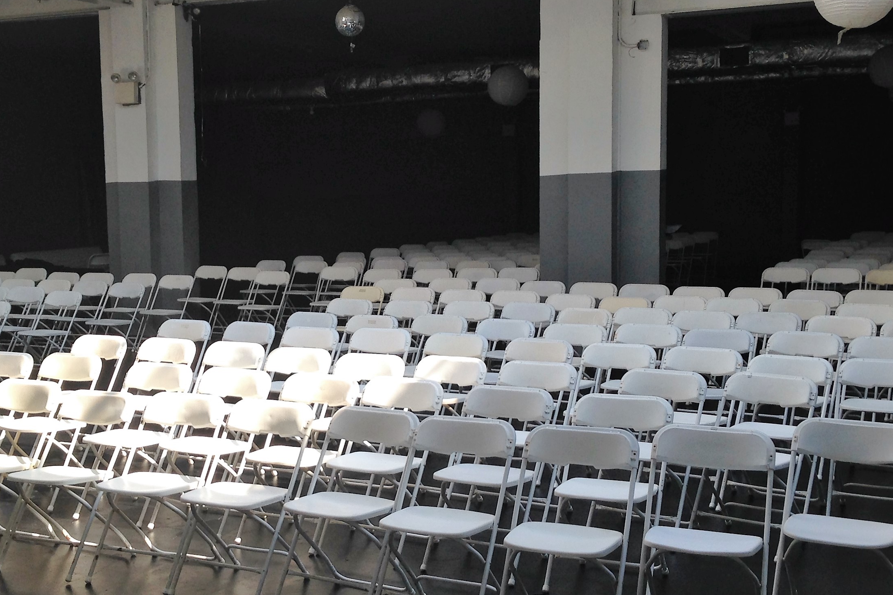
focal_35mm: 51
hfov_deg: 38.8
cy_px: 304
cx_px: 374
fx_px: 1265
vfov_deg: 26.5
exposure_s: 1/335
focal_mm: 4.12
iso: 50
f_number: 2.4
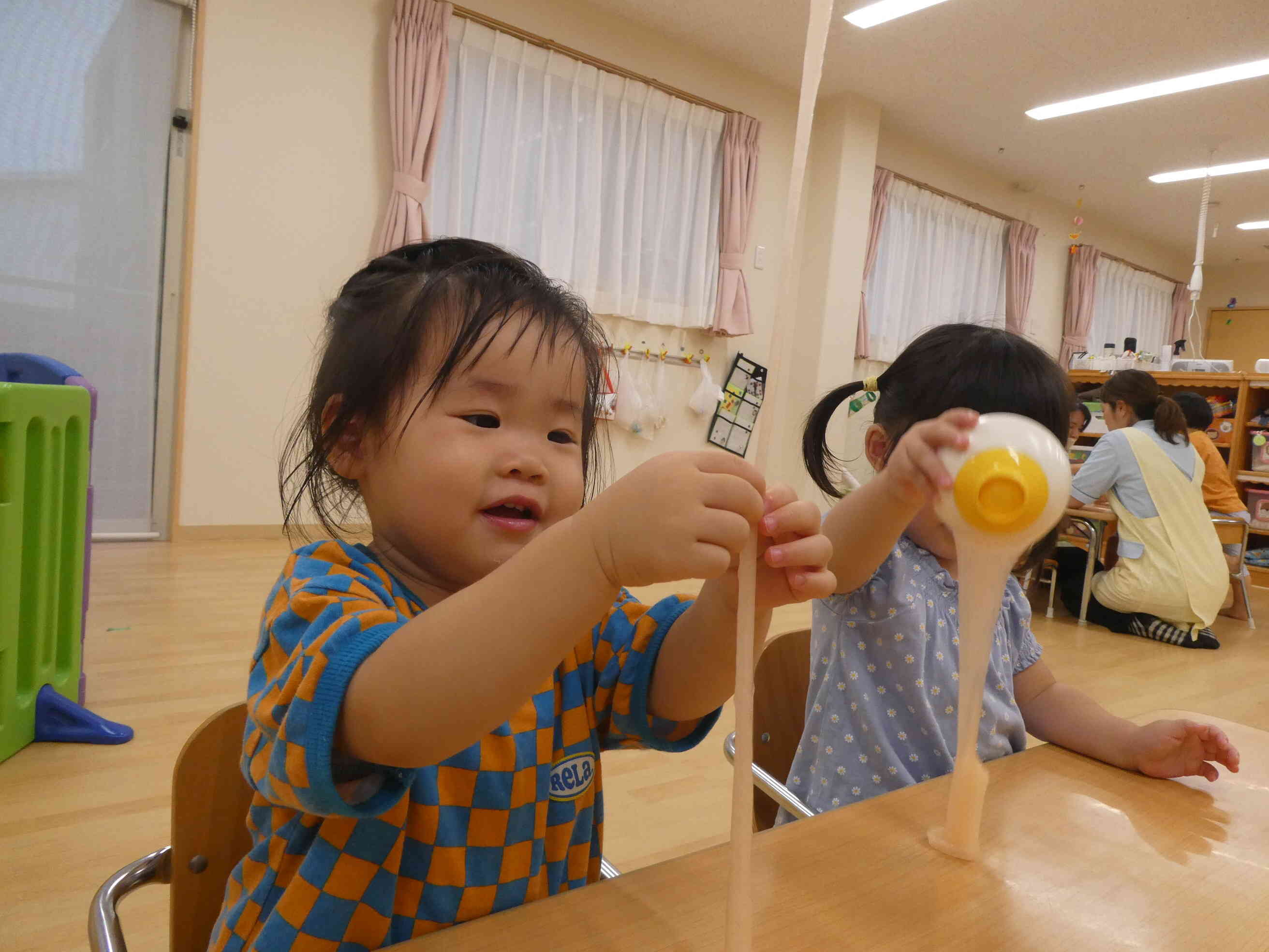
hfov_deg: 71.6
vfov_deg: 56.8
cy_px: 476
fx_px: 880
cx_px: 634
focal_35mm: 24
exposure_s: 1/60
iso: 320
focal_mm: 4.3
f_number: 3.3
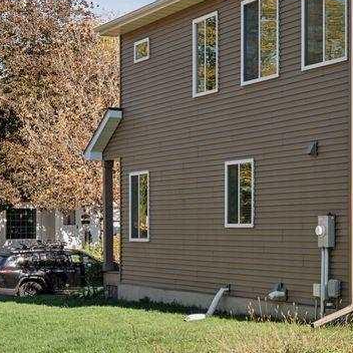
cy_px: 49
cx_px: 438
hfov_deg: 17.3
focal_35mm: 95
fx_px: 1096
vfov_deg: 18.1
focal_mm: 41
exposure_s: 1/250
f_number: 6.3
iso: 100
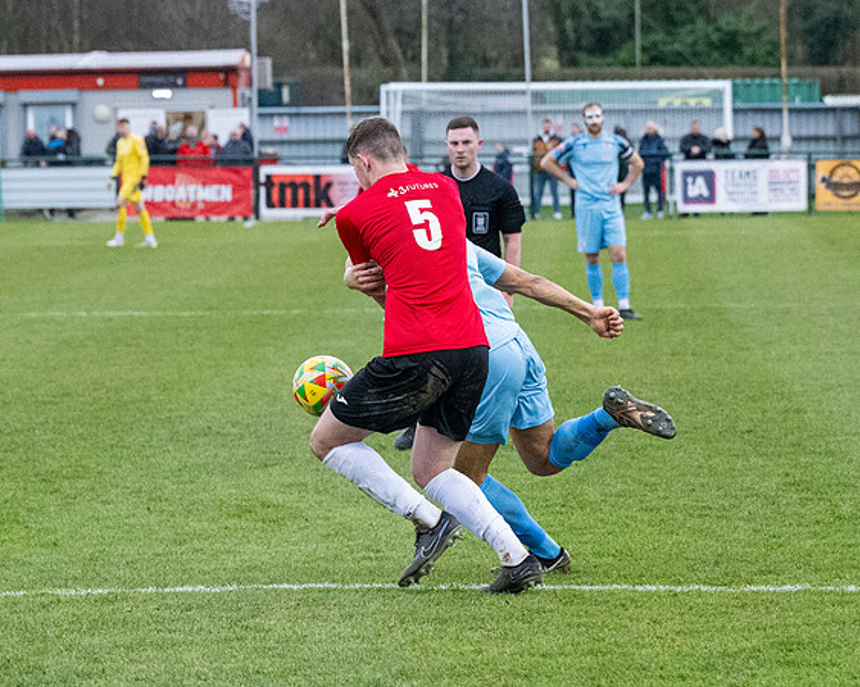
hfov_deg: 8.7
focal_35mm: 221
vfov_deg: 7.0
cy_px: 458
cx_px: 395
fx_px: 5630
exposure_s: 1/1250
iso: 4000
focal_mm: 91
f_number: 4
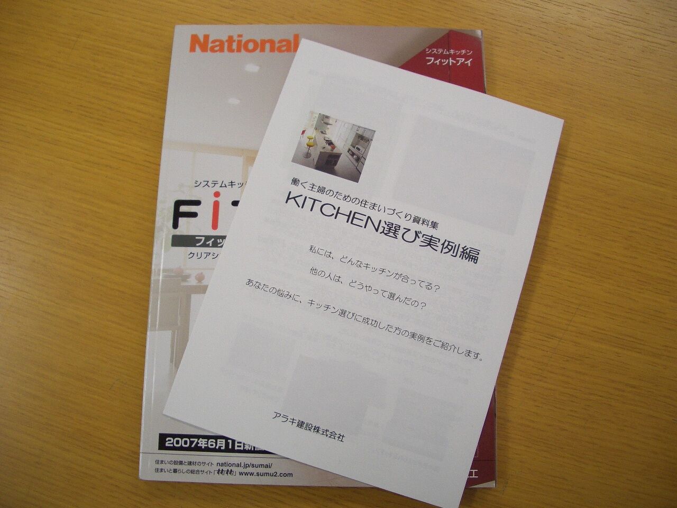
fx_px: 685
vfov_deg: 40.7
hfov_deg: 52.6
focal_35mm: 35
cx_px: 338
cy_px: 254
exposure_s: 1/80
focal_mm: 5.8
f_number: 2.6
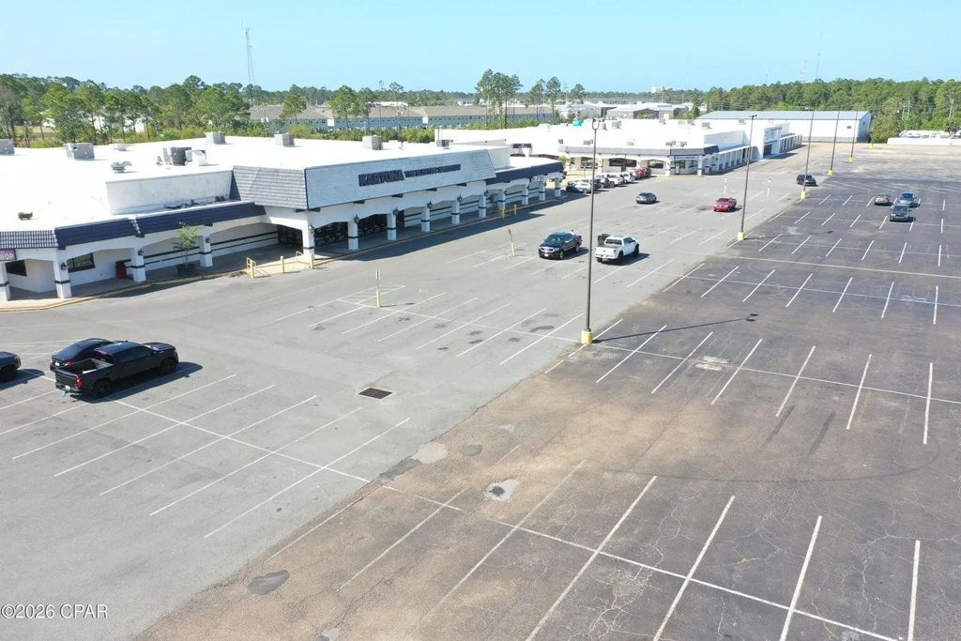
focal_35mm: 28
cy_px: 320
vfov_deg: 46.4
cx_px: 480
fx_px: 747
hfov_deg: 65.5
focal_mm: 10.26
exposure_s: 1/240
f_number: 5
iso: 100
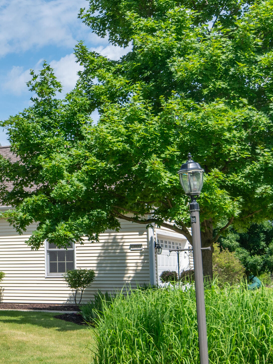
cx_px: -76
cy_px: 198
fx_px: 747
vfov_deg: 27.4
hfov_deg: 19.2
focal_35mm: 71
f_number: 8
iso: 250
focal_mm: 24
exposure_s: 1/640
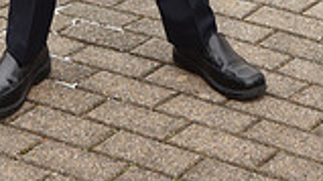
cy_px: -395
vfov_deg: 5.8
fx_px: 1634
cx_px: 182
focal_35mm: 191
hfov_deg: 11.3
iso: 800
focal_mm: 50
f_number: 11
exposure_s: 1/125
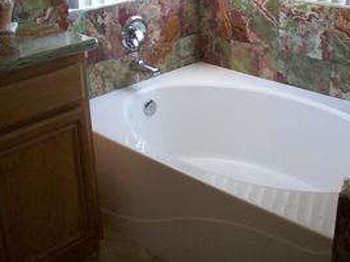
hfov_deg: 37.3
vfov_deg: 28.3
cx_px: 214
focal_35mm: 51
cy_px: 83
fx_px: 515
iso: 160
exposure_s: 1/32.3
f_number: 2.8
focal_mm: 6.2
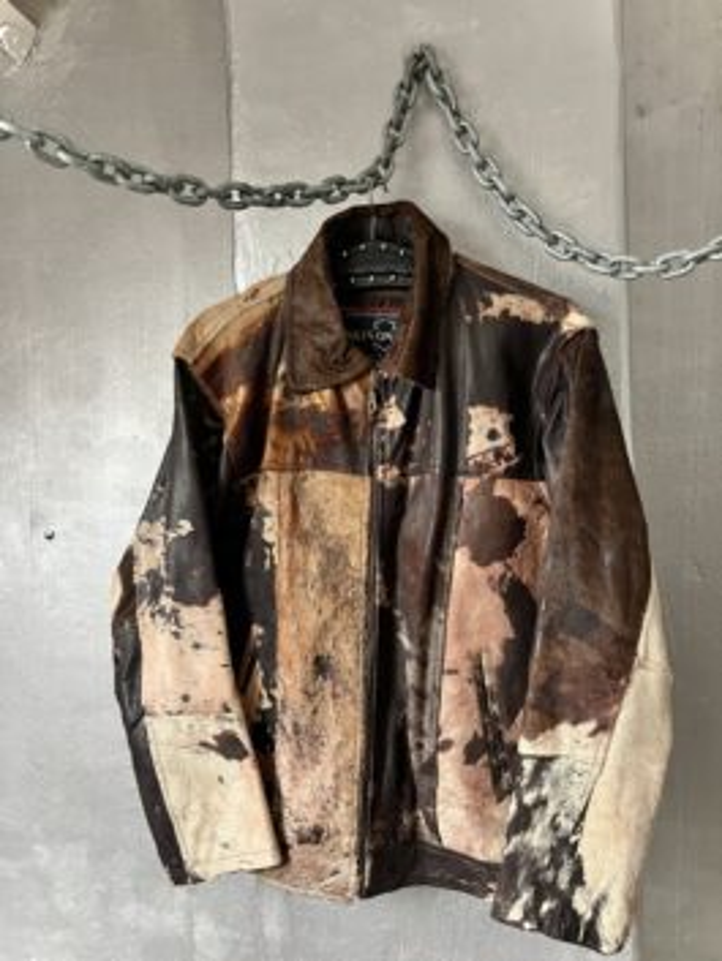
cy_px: 480
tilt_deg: -1.5
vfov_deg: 67.3
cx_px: 361
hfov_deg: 53.1
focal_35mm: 26
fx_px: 723
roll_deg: +0.5
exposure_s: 1/60
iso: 500
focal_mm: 5.7
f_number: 1.5
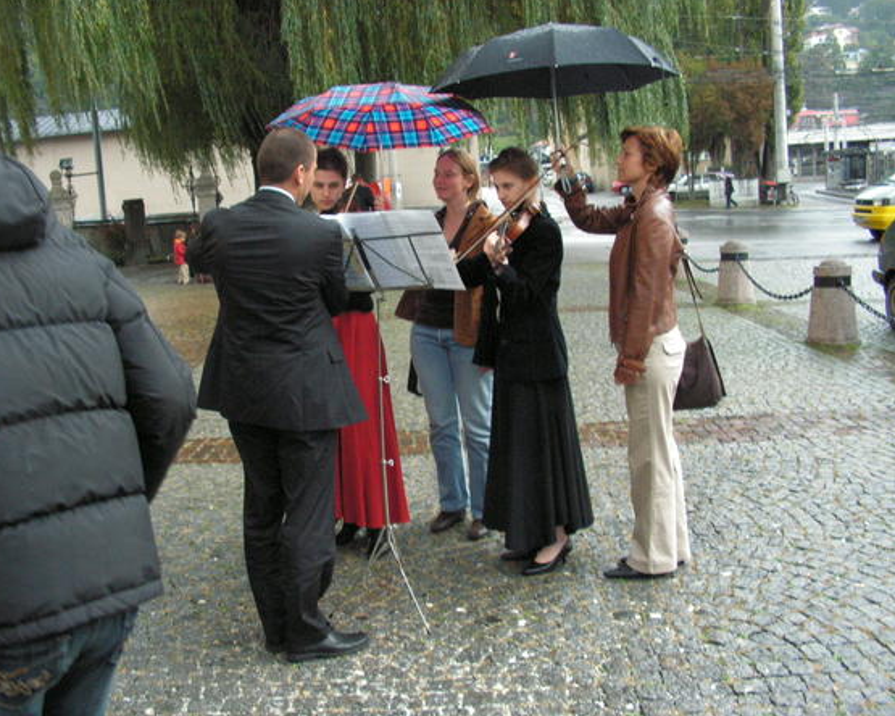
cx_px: 414
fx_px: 1007
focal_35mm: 38
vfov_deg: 39.2
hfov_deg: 47.9
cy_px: 356
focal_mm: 6
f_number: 3.2
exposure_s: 1/40
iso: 160
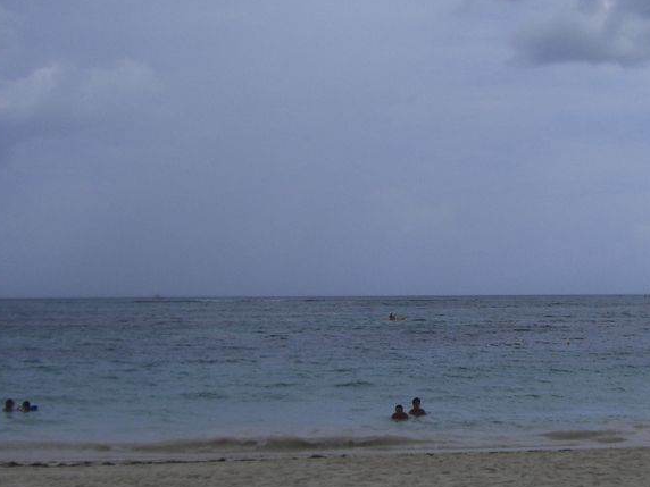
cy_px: 249
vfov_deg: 21.6
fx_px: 1277
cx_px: 480
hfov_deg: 28.2
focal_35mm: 68
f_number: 8
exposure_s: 1/320
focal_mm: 6.2
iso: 64
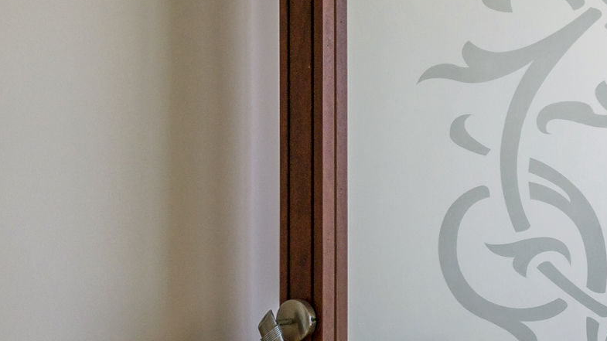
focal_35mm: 113
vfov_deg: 10.7
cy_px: 214
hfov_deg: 16.8
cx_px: 977
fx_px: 1818
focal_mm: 23
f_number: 7.1
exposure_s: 1/100
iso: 100
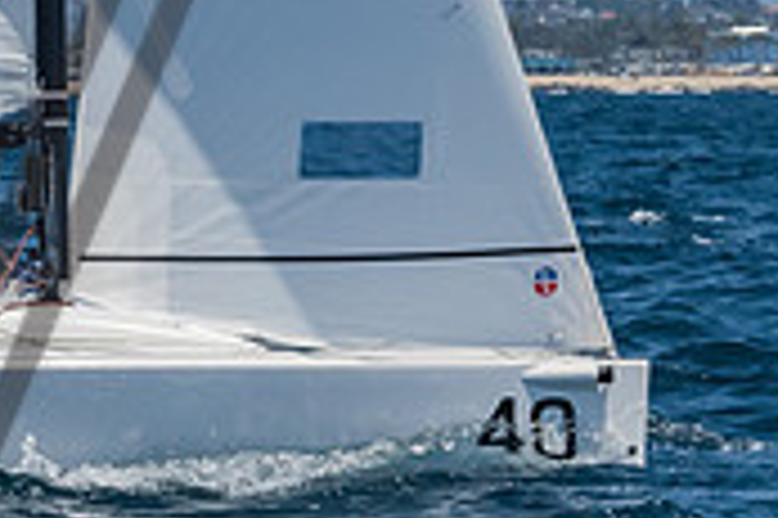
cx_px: -405
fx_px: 12091
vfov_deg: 2.4
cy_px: 81
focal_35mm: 560
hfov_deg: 3.7
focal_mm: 110
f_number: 14
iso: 640
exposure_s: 1/1600
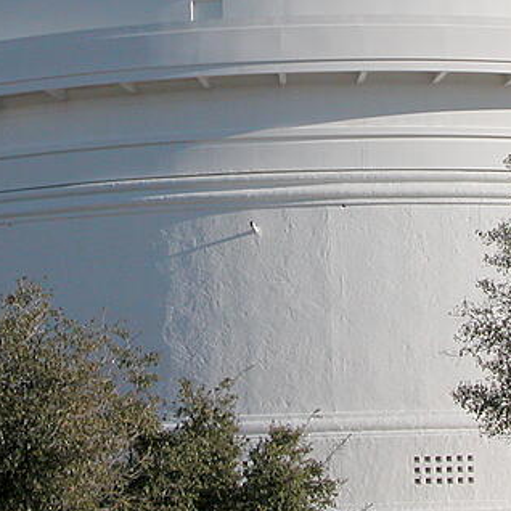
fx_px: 1804
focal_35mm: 108
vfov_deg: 16.0
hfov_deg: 16.1
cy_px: 76
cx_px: 299
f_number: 7.2
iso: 100
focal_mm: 10
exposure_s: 1/716
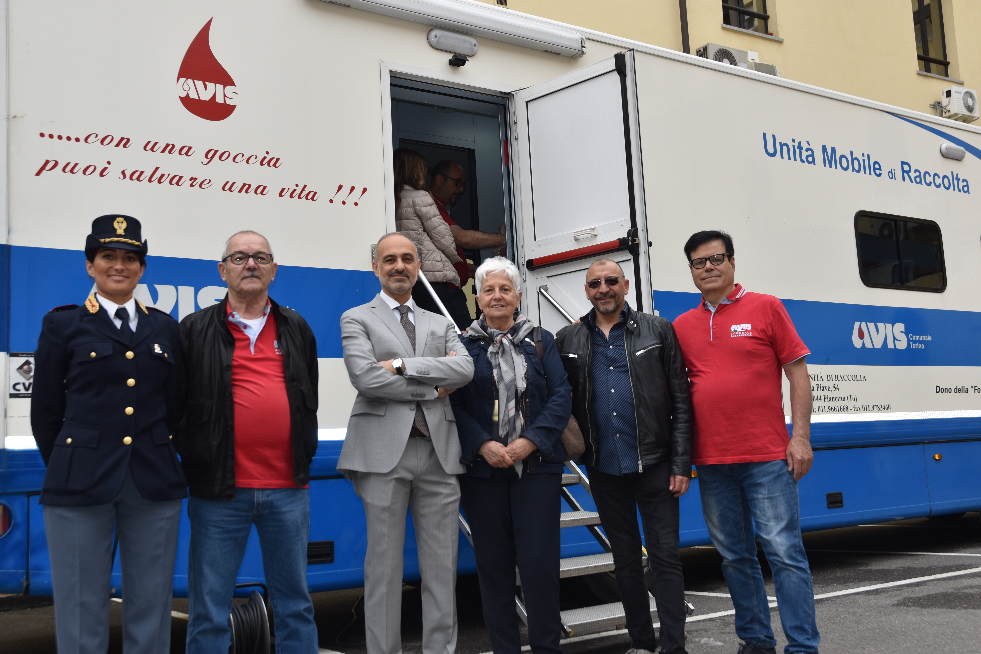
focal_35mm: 40
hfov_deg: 47.9
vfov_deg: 33.0
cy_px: 327
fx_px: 1104
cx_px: 490
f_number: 5
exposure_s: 1/200
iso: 100
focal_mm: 27
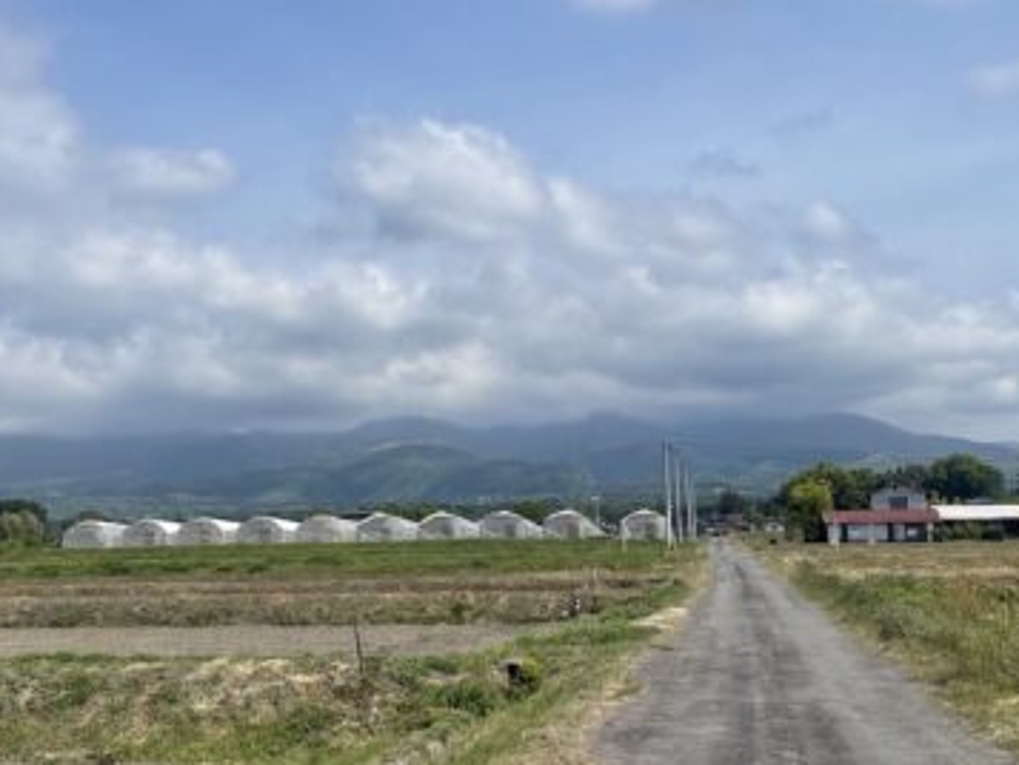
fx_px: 1443
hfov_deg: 38.8
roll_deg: +0.0
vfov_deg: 29.6
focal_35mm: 49
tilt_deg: +11.0
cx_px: 417
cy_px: 287
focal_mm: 5.1
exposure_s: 1/6250
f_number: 1.6
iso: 32
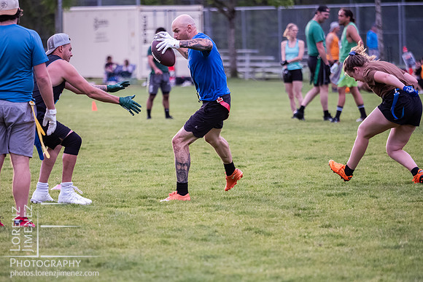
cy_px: 159
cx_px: 212
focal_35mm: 312
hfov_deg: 6.6
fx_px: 3667
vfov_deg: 4.4
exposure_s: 1/1250
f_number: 2.8
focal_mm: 150
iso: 2500
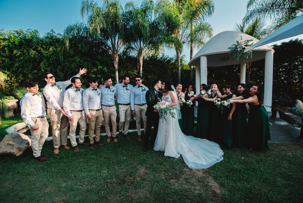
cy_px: 102
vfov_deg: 73.8
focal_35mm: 16
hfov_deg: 96.7
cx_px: 152
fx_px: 135
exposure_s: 1/320
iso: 100
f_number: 3.5
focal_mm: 16
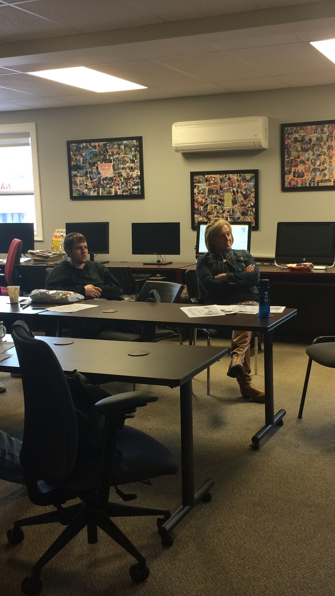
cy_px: 303
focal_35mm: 43
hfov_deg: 27.7
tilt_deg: -10.2
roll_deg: +2.6
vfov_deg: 47.4
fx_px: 679
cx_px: 192
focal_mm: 4.15
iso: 80
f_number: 2.2
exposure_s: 1/30
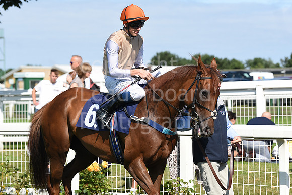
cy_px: 98
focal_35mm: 122
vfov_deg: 11.2
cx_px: 146
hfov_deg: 16.8
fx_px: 990
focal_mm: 122
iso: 400
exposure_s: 1/2000
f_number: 5.6
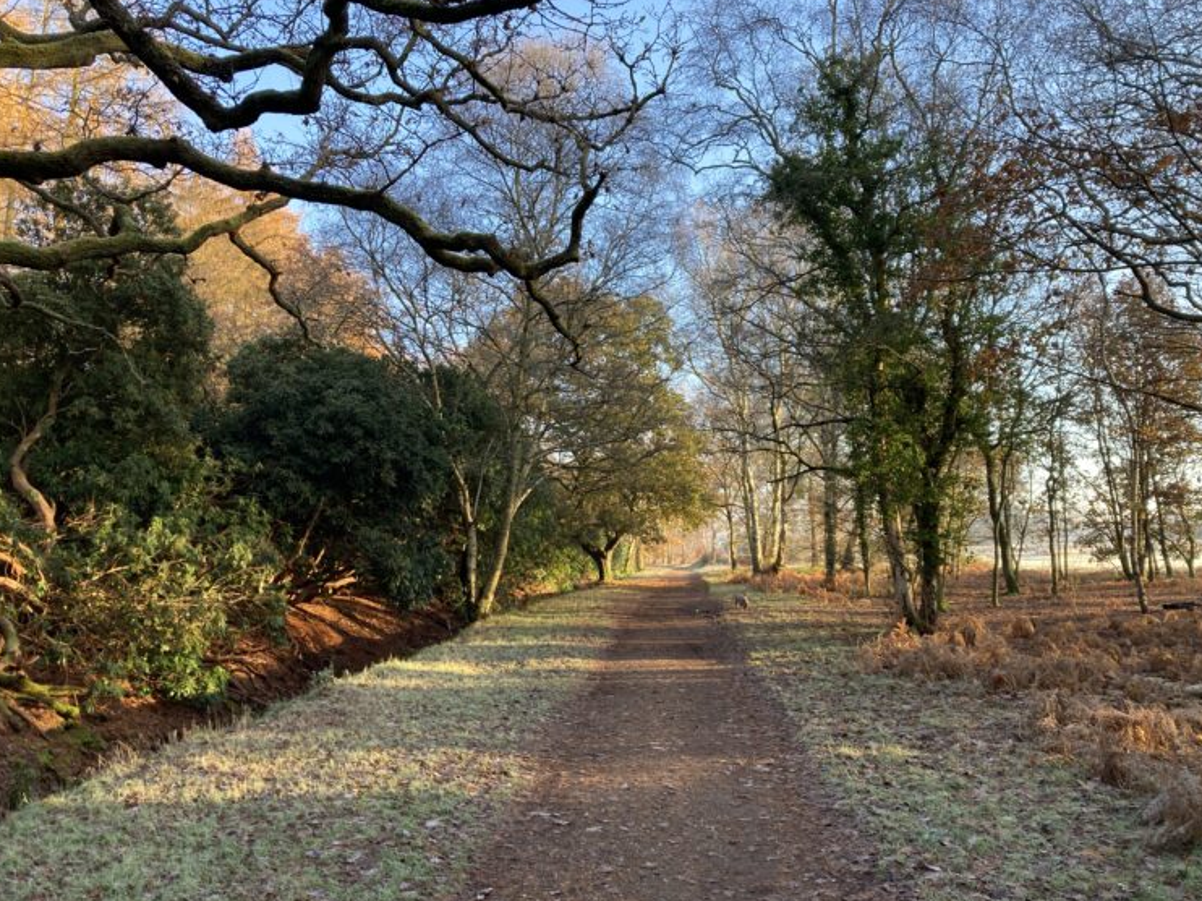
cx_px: 614
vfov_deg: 48.2
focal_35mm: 29
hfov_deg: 61.7
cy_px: 441
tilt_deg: +7.0
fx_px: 1007
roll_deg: +1.6
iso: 32
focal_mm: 3.99
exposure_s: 1/121
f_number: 1.8
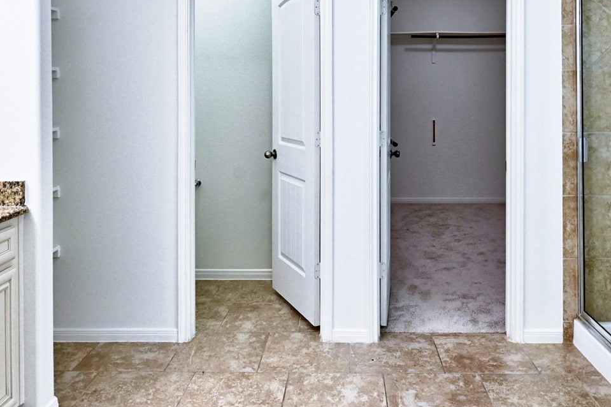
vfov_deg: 37.6
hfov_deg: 55.7
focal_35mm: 34
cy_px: 88
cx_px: 335
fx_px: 577
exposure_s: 1/15
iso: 400
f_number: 8
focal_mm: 15
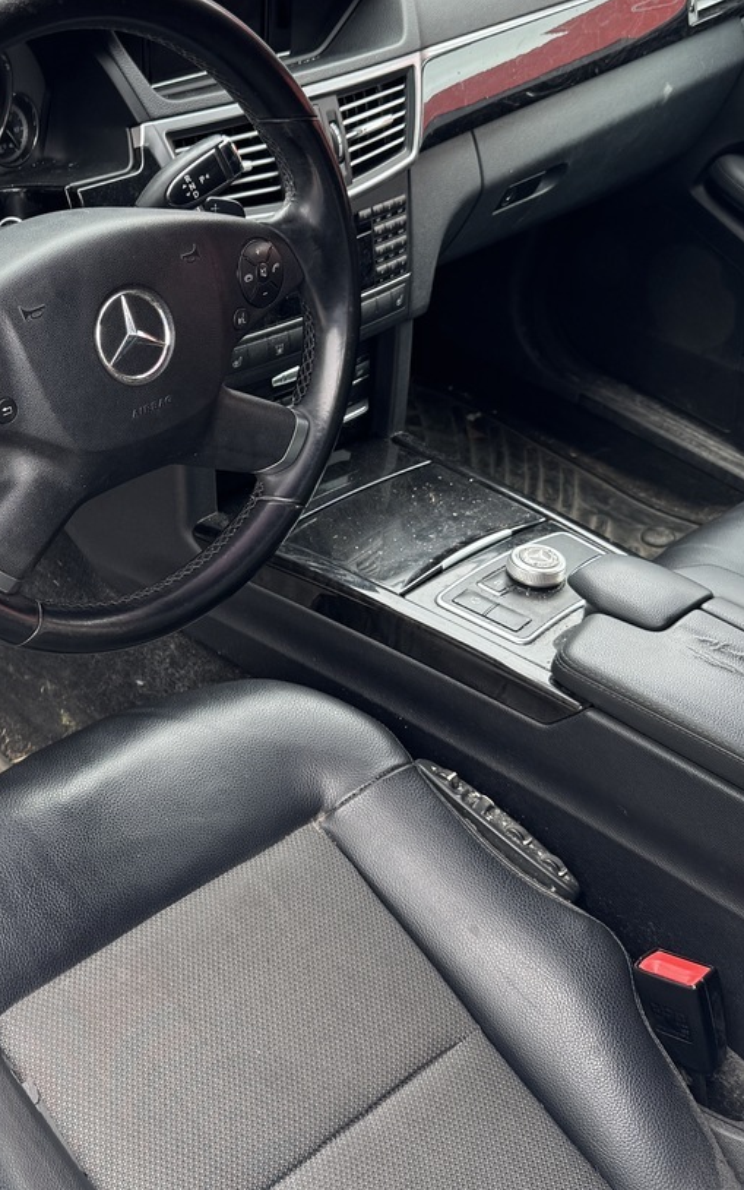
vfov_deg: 44.3
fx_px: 1459
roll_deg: -2.4
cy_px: 576
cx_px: 32
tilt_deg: -38.1
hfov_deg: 27.3
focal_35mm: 45
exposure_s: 1/121
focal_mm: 6.76
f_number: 1.78
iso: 100
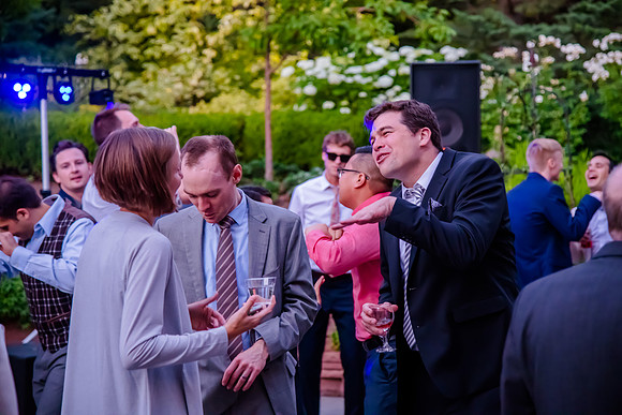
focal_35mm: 88
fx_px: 1524
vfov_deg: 15.5
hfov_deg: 23.1
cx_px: 323
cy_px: 200
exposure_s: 1/320
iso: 5000
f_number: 4
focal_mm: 85
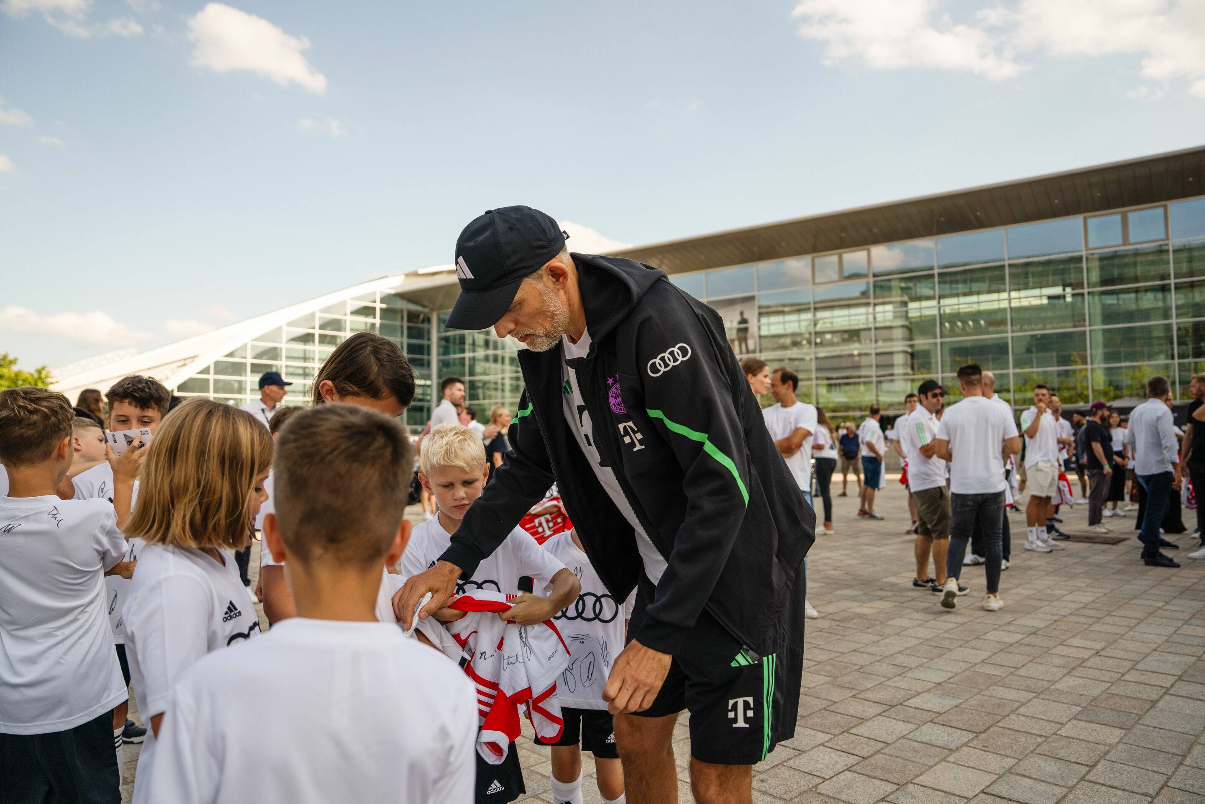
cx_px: 602
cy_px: 402
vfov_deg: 53.2
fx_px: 803
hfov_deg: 73.7
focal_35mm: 24
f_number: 2.8
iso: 100
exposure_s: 1/2500
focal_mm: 24
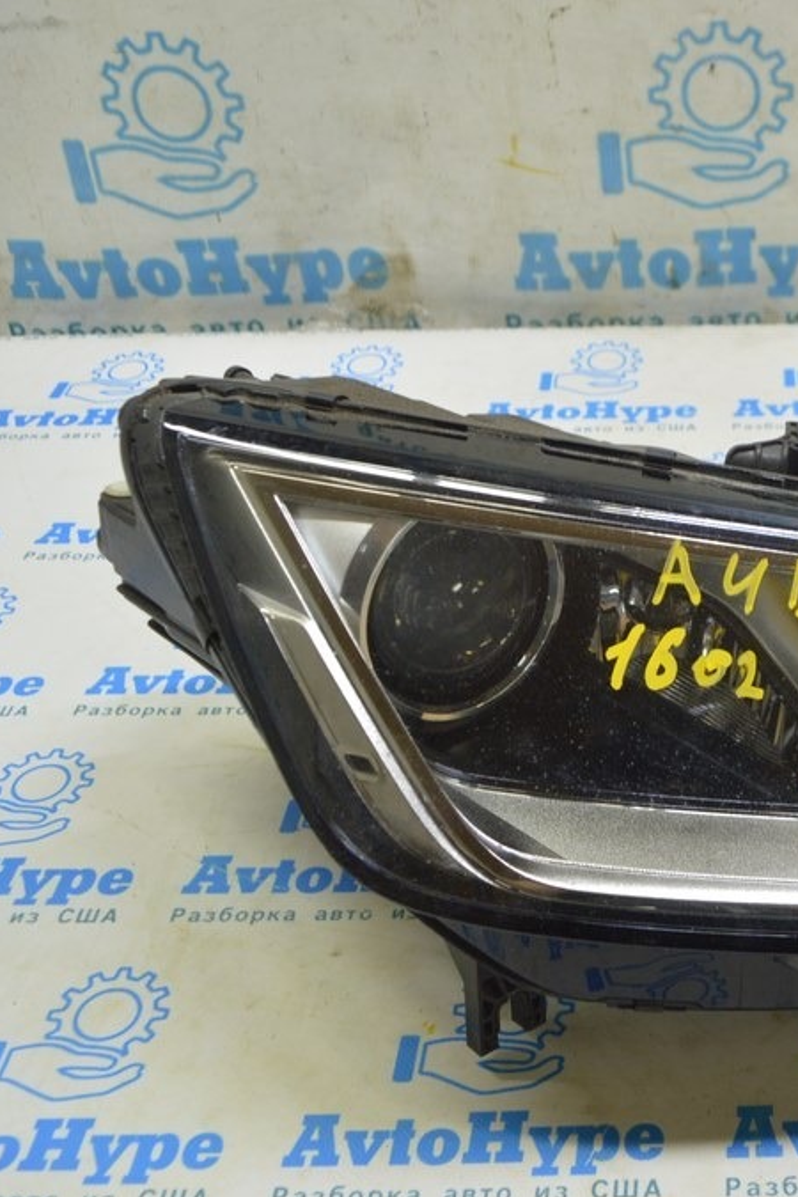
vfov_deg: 41.3
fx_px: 1588
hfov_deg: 26.9
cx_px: 763
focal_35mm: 48
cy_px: 602
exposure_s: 1/20
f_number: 5.6
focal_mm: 21
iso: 400
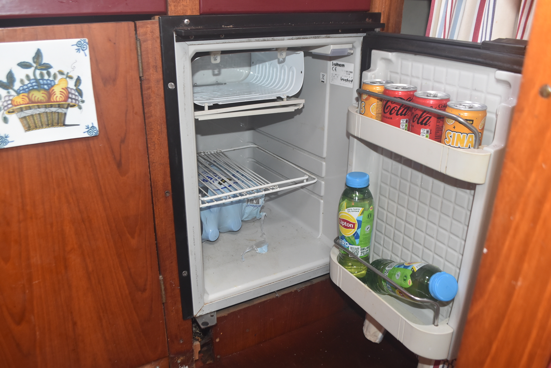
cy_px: 184
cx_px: 276
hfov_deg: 61.9
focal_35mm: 30
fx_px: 459
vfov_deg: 43.7
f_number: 5
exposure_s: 1/100
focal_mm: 20
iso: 800
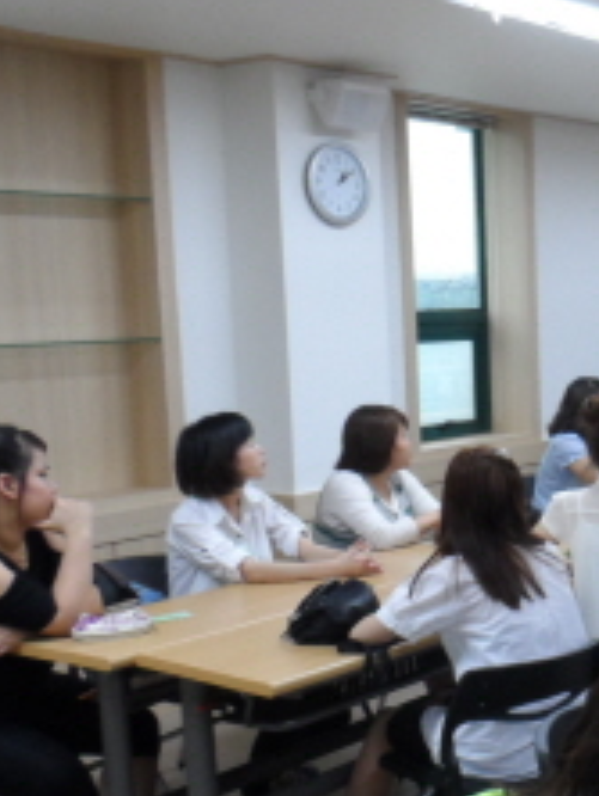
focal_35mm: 54
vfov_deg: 35.4
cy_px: 479
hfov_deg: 24.3
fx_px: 1244
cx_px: 742
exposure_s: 1/30
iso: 240
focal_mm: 4
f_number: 3.2
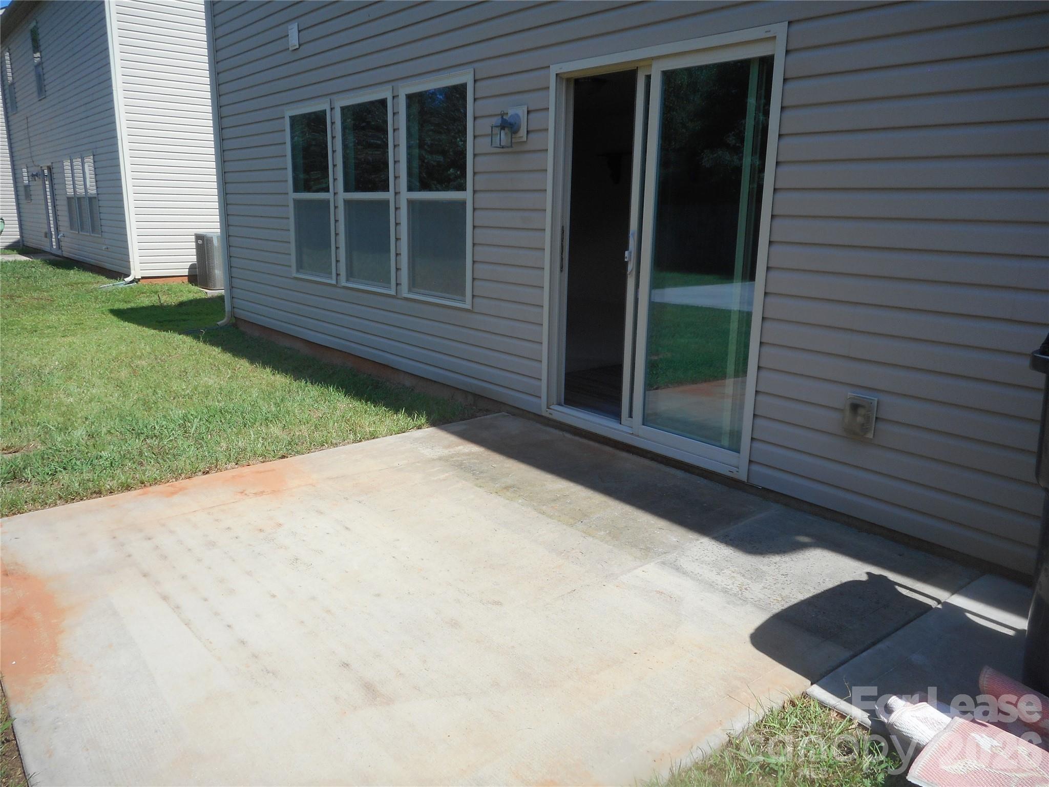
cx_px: 524
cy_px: 394
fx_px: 758
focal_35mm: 25
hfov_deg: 69.4
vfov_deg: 54.9
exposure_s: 1/500
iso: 80
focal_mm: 4.5
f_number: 3.7
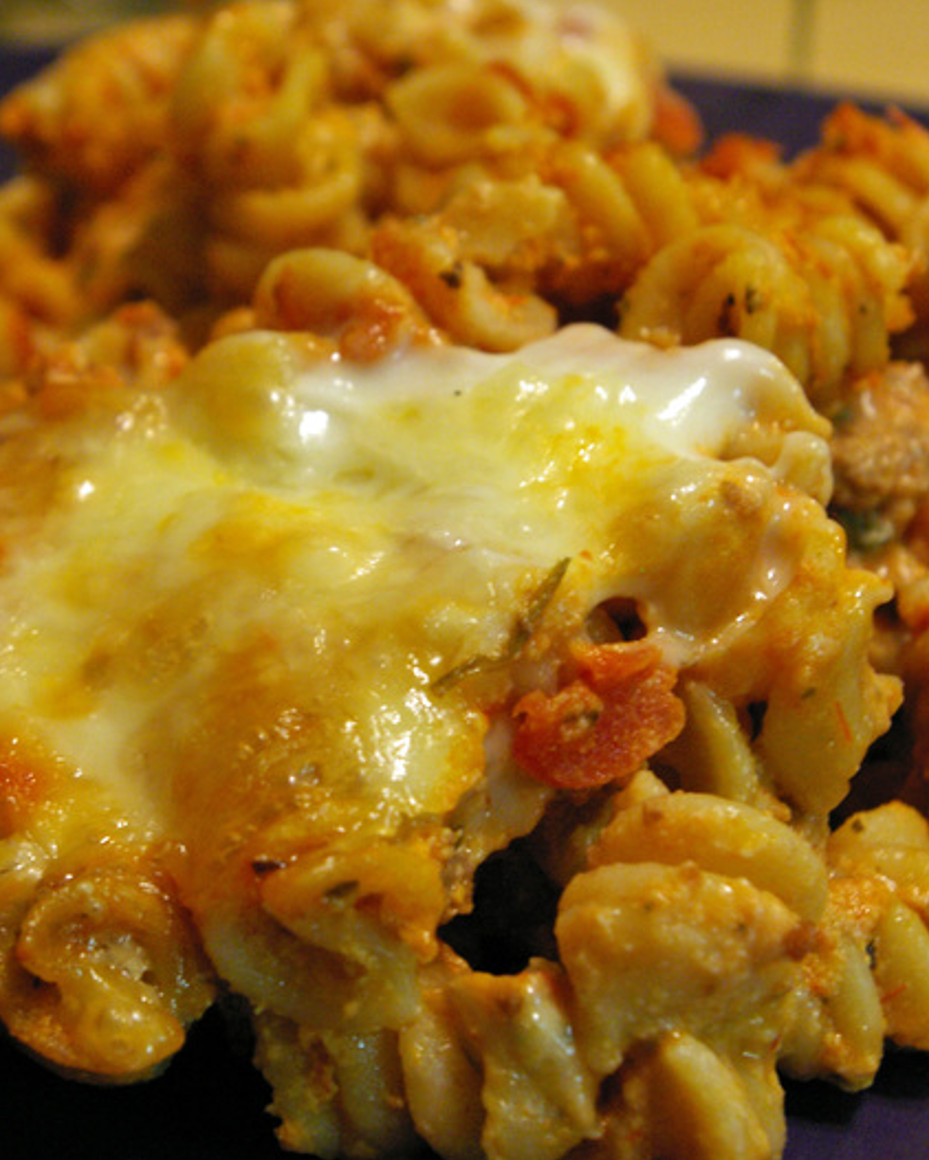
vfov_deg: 25.5
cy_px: 579
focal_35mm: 75
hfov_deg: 20.4
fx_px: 2566
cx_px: 291
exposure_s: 1/8
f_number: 8
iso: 800
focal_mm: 35
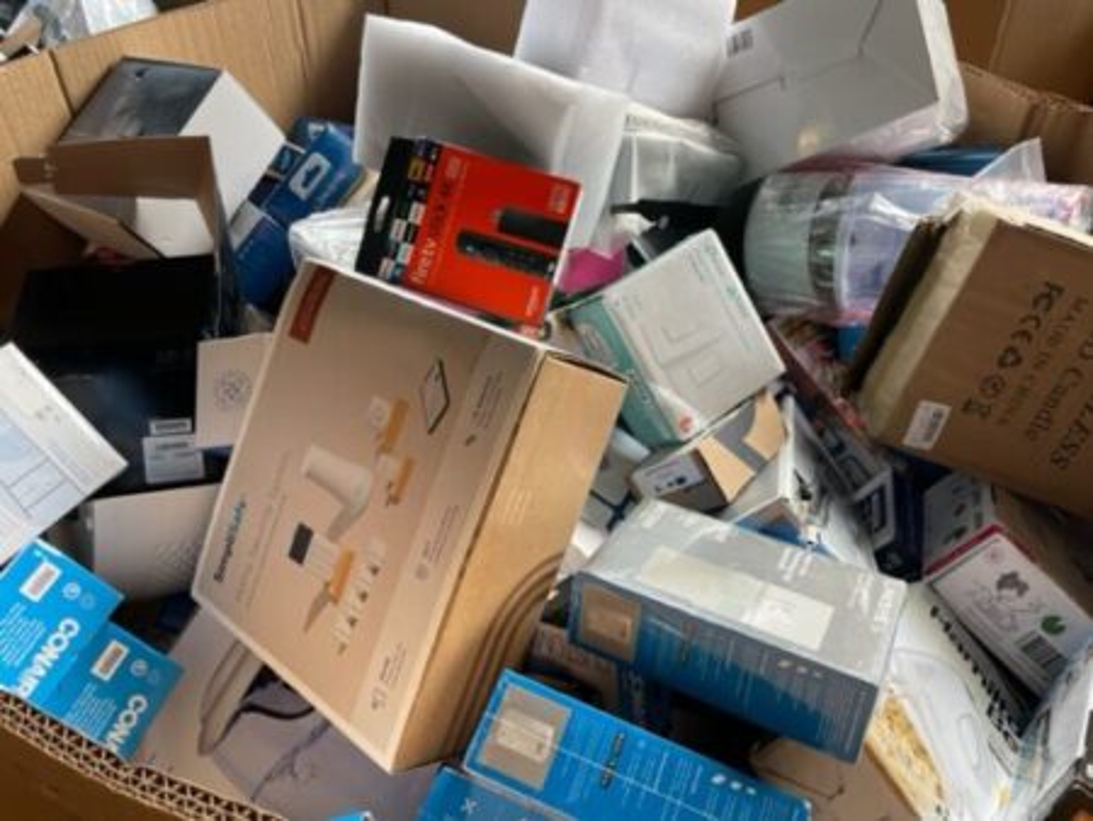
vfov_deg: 53.1
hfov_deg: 67.3
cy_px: 410
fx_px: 821
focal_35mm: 26
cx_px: 546
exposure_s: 1/121
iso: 100
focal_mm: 4.2
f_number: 1.6
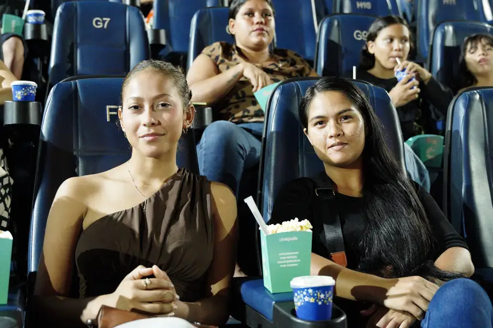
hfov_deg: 38.9
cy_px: 164
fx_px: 698
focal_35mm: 51
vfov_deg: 26.4
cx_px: 246
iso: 8000
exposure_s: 1/30
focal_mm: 34.1
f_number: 2.8
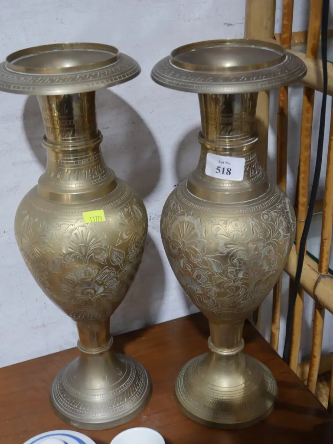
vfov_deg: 39.7
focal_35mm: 48
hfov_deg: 30.3
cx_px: 166
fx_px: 616
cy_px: 222
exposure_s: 1/60
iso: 800
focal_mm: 24
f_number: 5.2
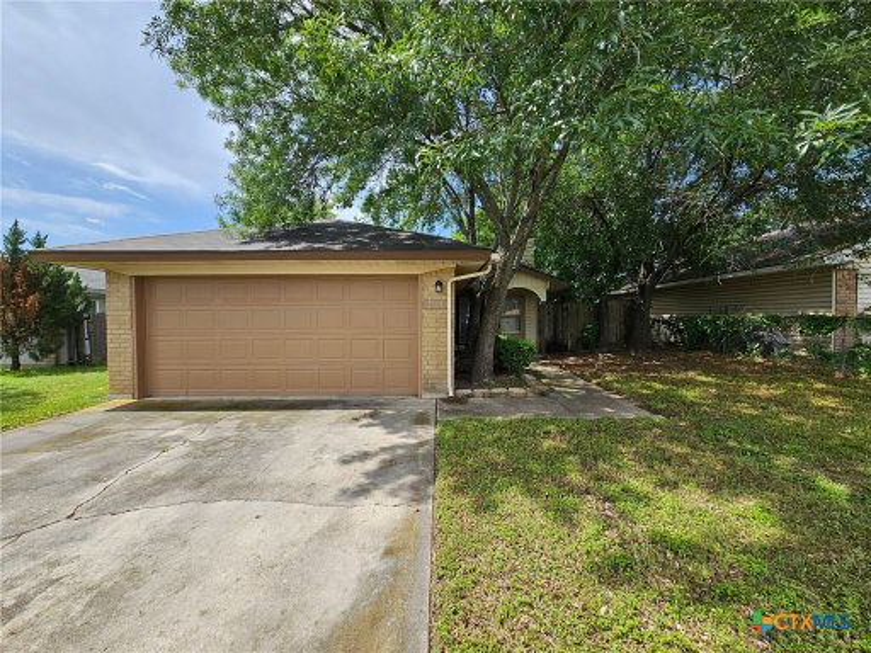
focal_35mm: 13
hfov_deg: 106.2
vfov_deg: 89.9
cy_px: 326
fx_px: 327
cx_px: 436
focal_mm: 2.2
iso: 50
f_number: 2.2
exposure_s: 1/1339
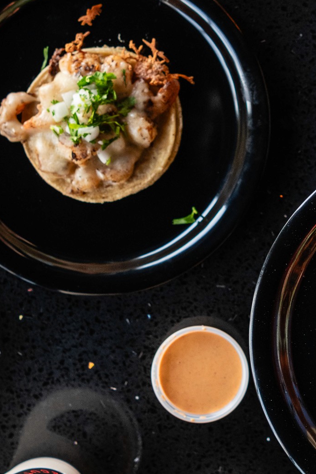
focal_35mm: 93
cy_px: 147
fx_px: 1224
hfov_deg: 14.5
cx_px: 288
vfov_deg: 21.8
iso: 500
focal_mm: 32
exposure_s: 1/100
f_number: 4.5
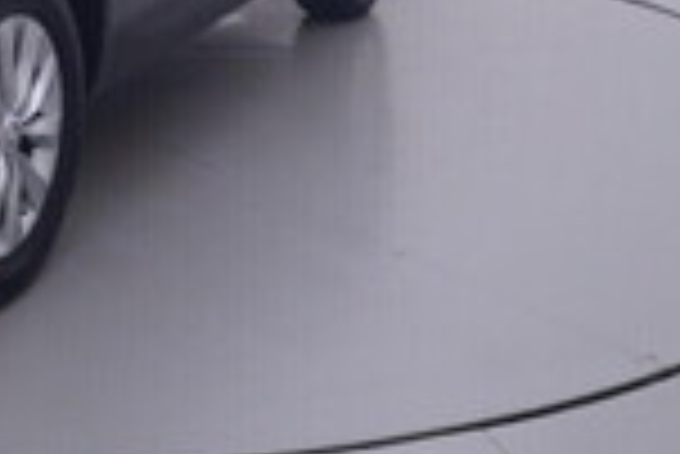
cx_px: -52
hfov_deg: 23.4
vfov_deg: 15.3
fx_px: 1547
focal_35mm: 82
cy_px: -254
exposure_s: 1/80
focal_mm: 15
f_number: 5
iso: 200
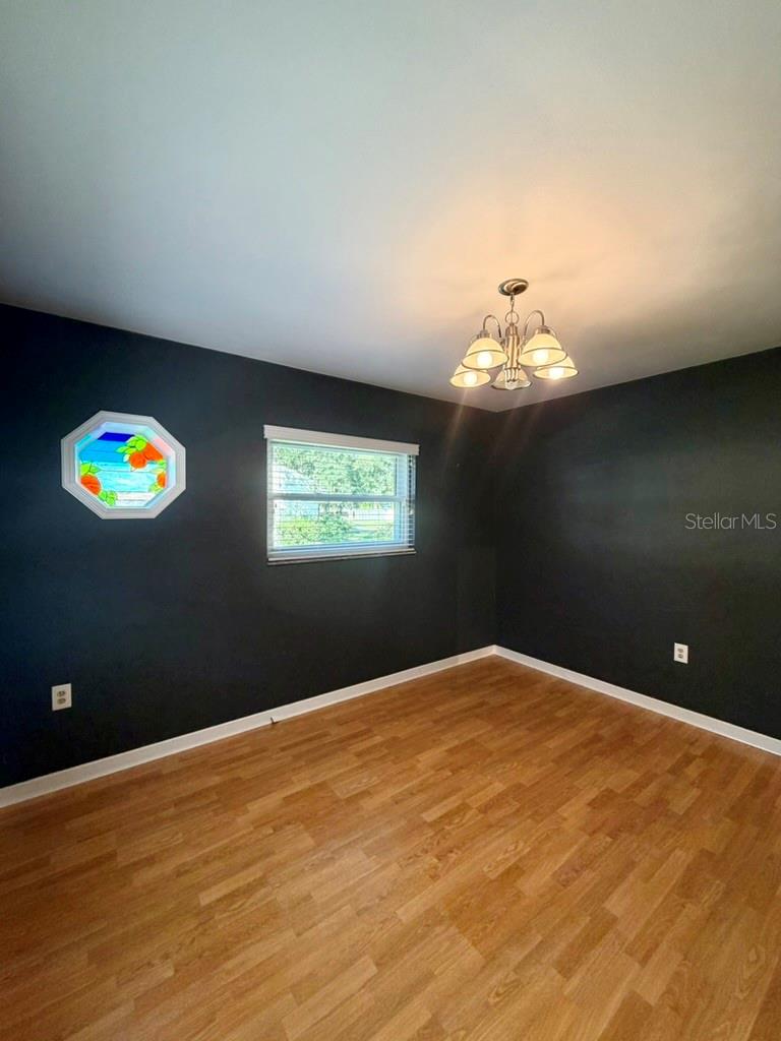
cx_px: 390
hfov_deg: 85.7
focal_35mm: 14
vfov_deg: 102.1
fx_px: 421
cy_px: 520
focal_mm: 2.22
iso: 250
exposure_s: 1/60
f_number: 2.2
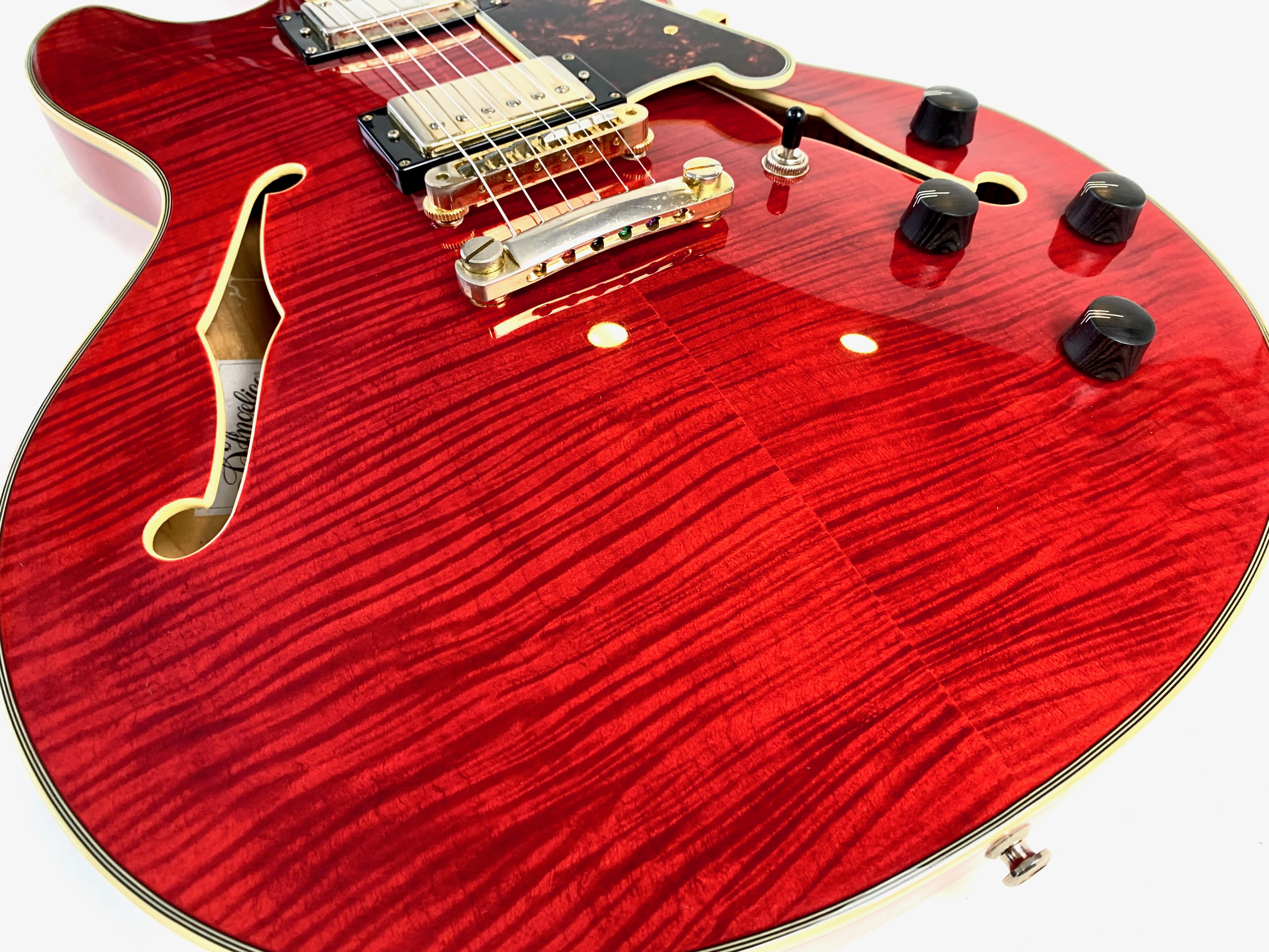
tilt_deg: -51.5
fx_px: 953
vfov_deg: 53.1
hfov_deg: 67.3
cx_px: 634
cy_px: 476
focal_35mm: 26
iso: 125
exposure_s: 1/50
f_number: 1.8
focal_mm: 4.25
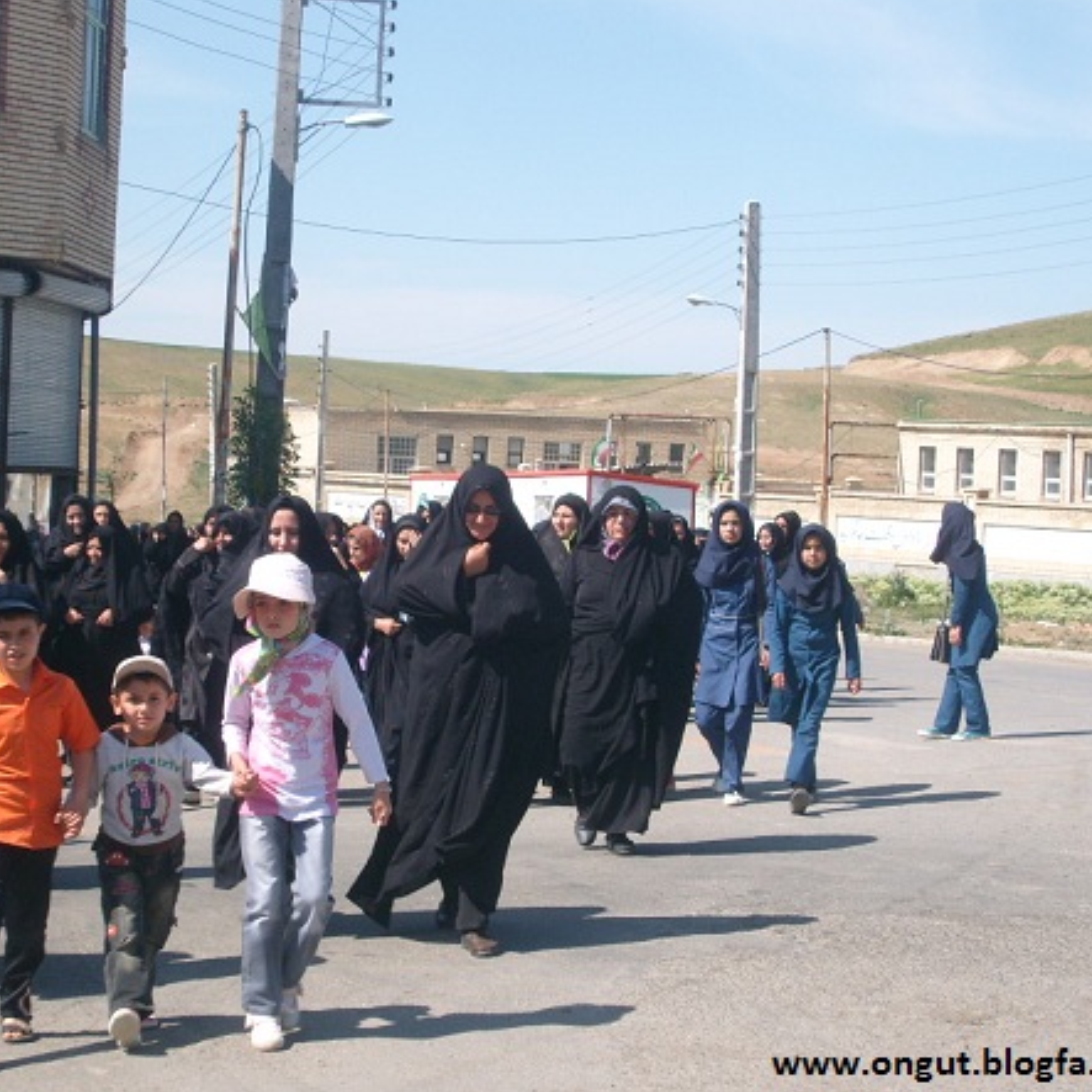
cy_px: 547
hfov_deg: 23.7
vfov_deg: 23.7
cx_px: 468
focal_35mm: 73
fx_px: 2605
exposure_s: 1/125
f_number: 9.1
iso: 80
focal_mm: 10.3
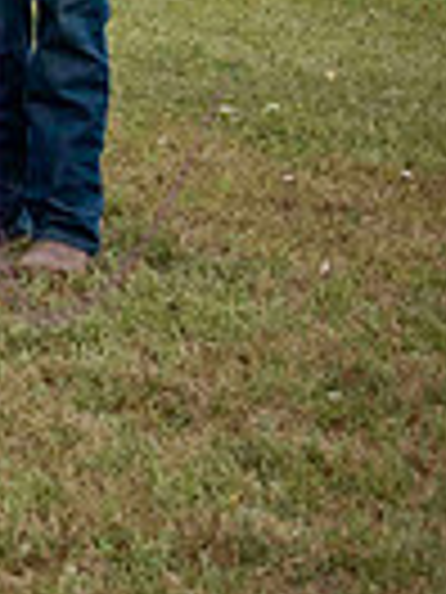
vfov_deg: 11.9
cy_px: -227
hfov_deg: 8.4
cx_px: -662
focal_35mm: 161
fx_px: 2766
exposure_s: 1/500
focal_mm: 38
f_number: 5.6
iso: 400
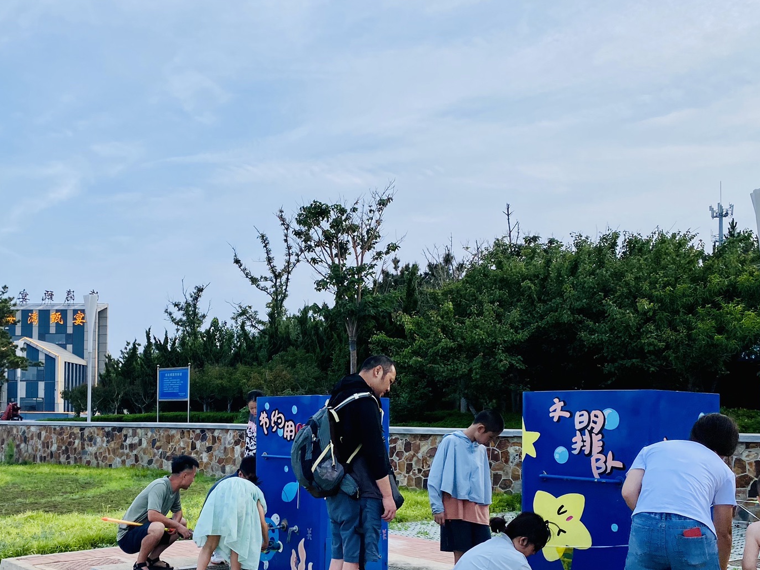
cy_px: 392
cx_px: 243
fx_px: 834
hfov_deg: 48.0
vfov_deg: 37.2
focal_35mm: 38
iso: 32
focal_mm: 4.25
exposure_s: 1/1025
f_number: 1.8
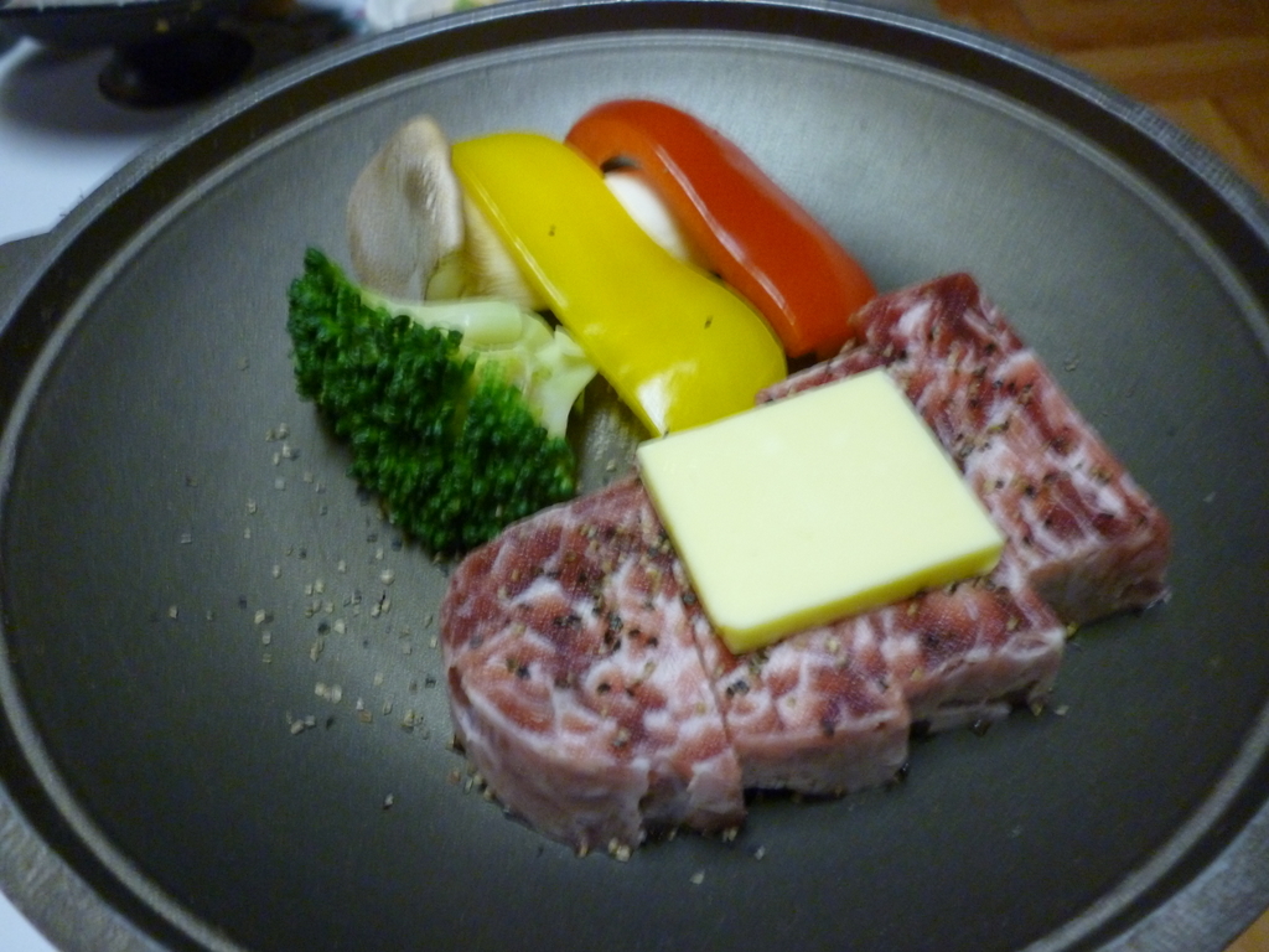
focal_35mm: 28
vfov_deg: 49.7
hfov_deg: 63.4
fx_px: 1026
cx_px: 634
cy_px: 476
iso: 400
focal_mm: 5
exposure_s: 1/10
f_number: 3.1
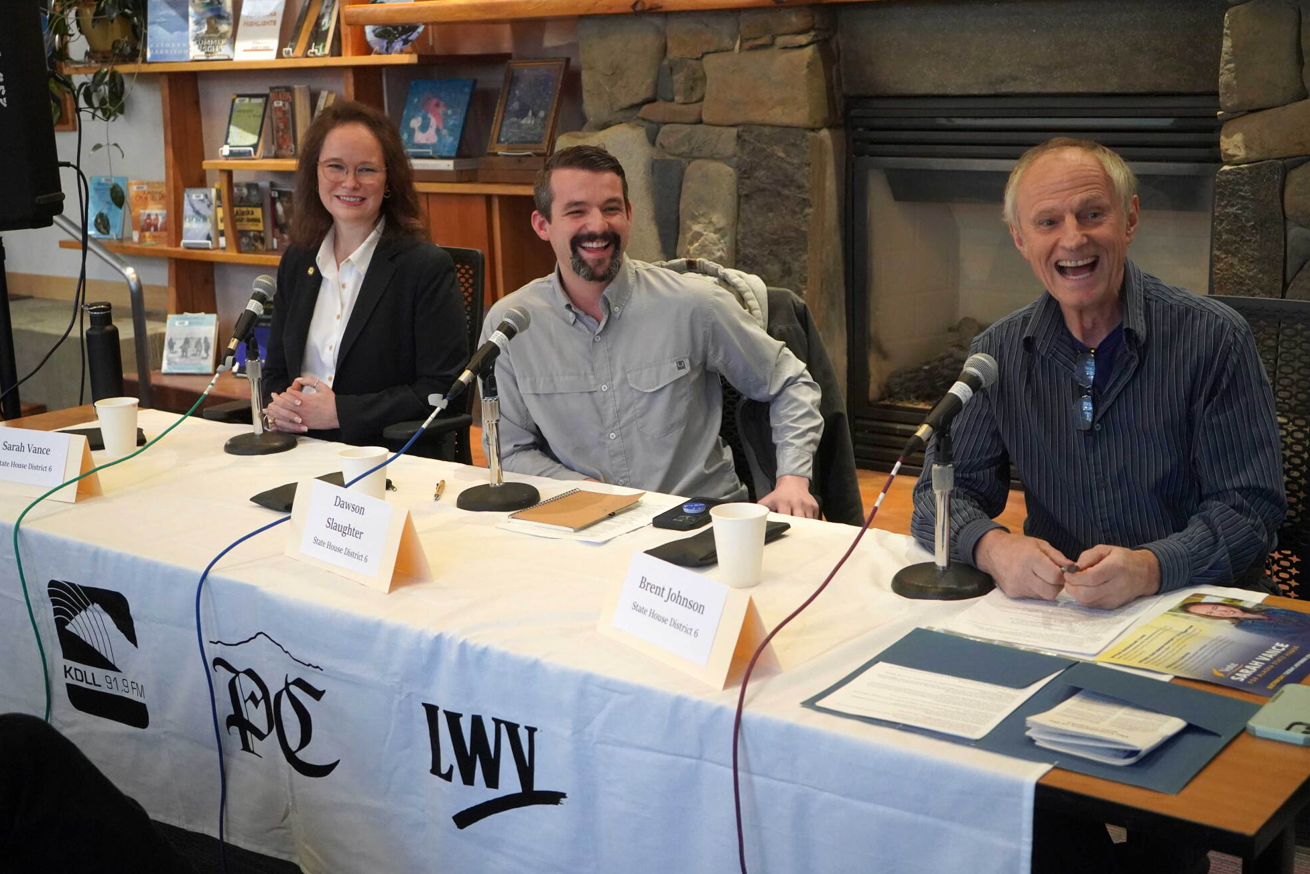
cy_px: 438
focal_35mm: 45
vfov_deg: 29.9
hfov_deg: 43.6
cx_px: 657
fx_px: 1638
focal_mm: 44
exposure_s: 1/160
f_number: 4.5
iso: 8000
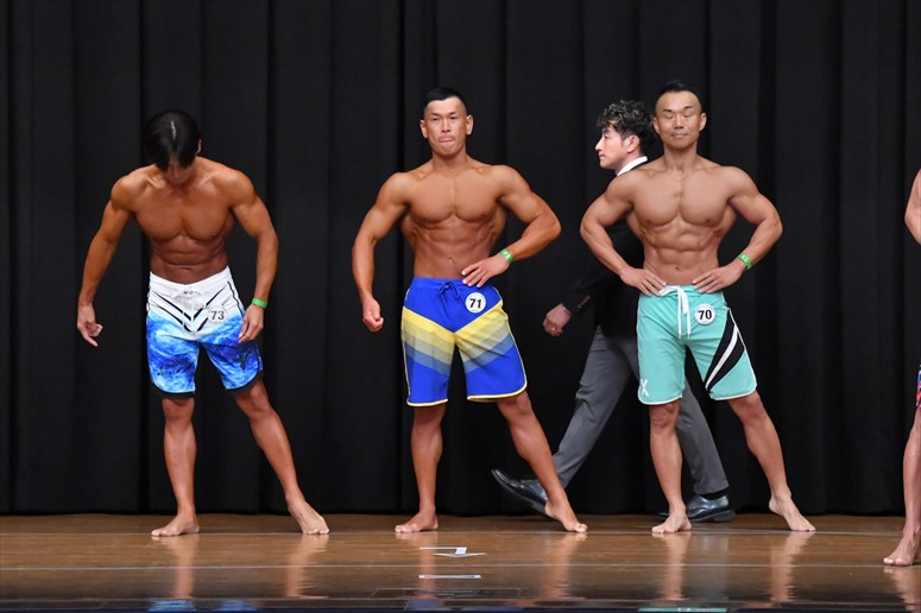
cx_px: 460
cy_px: 306
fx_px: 5754
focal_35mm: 225
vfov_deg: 6.1
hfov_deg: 9.2
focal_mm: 150
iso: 8000
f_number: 5.6
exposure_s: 1/400
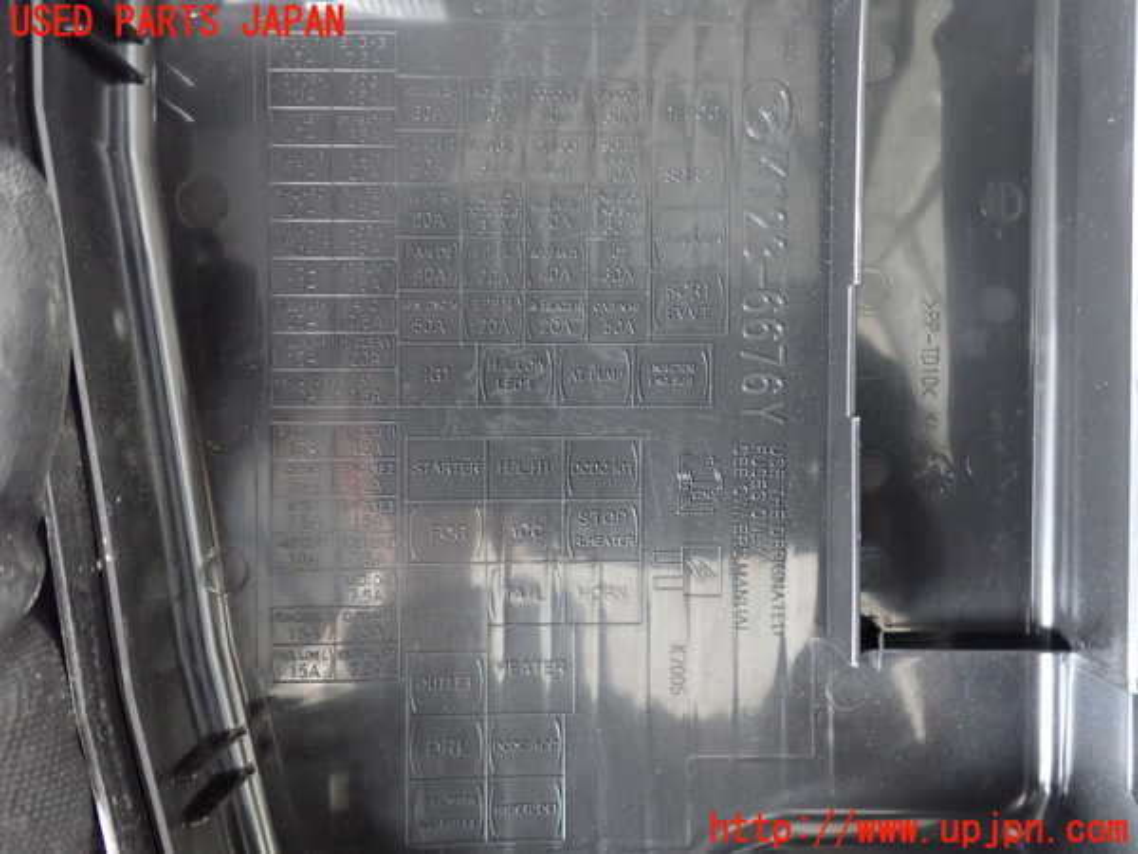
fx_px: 986
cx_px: 569
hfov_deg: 60.0
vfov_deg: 46.8
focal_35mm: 30
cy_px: 427
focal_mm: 5.4
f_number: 2.3
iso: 800
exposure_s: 1/25
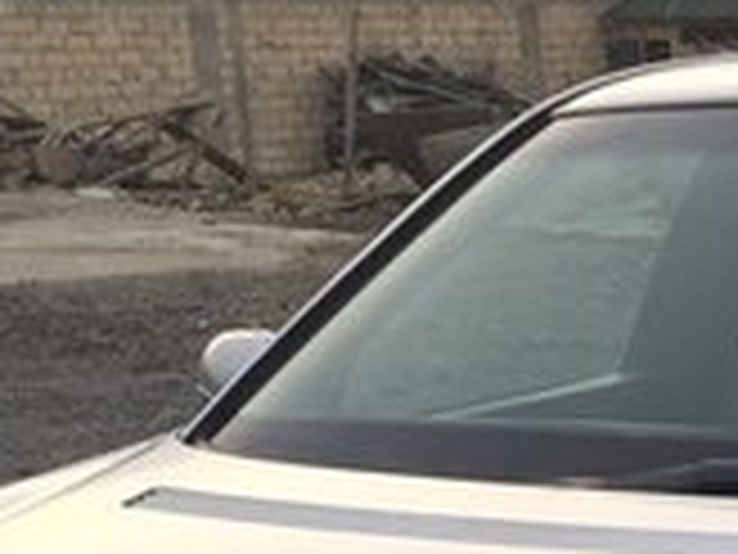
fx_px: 2494
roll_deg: +0.4
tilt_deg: -17.1
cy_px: 867
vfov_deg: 12.0
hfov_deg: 15.7
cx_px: 1053
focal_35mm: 117
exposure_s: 1/233
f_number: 2.2
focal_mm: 4.15
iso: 32
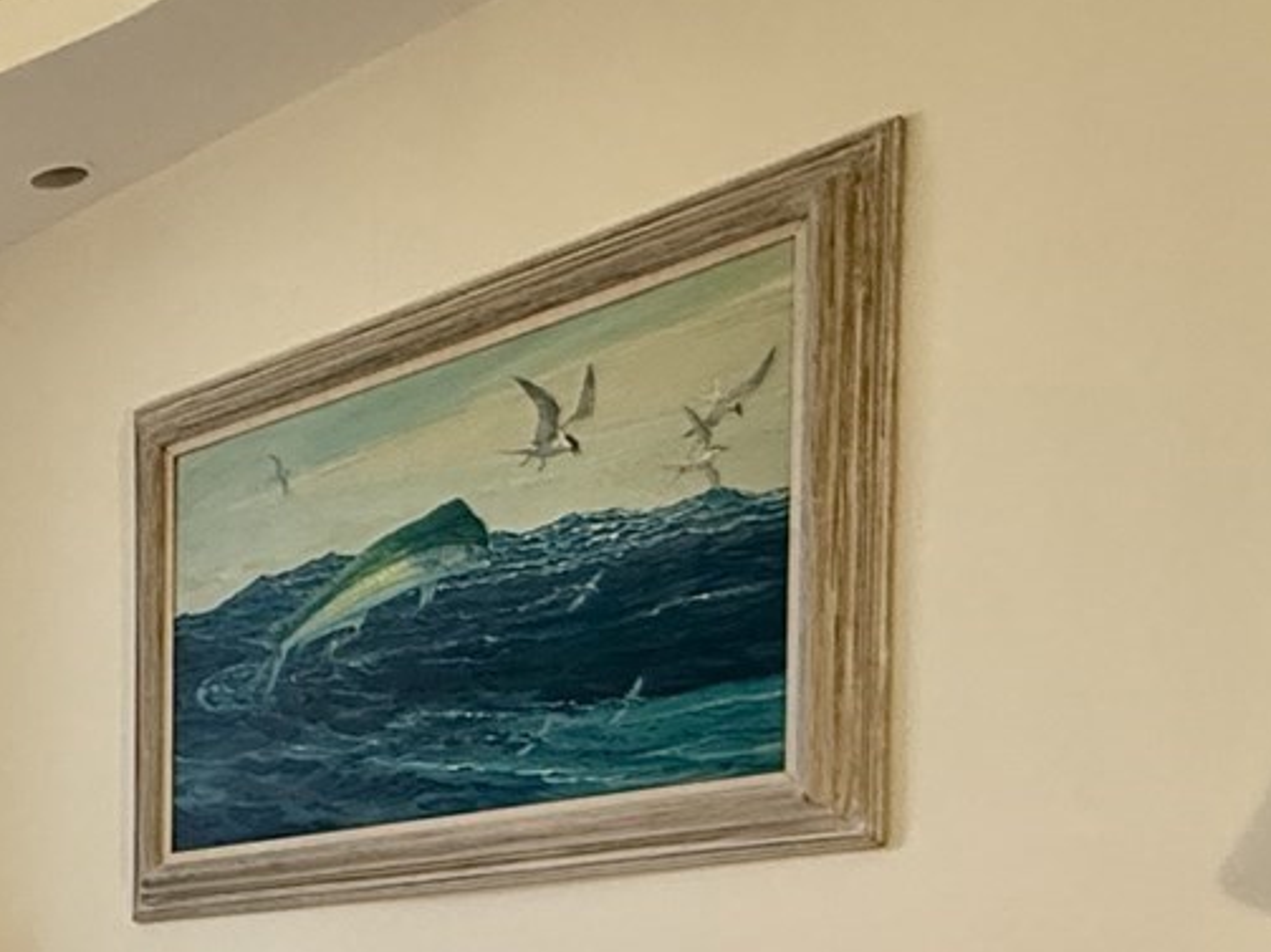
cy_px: 1194
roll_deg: +1.6
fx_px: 2092
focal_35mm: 57
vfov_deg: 23.1
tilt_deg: -2.8
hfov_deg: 26.5
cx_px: -533
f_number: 2.2
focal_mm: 2.22
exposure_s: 1/60
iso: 500
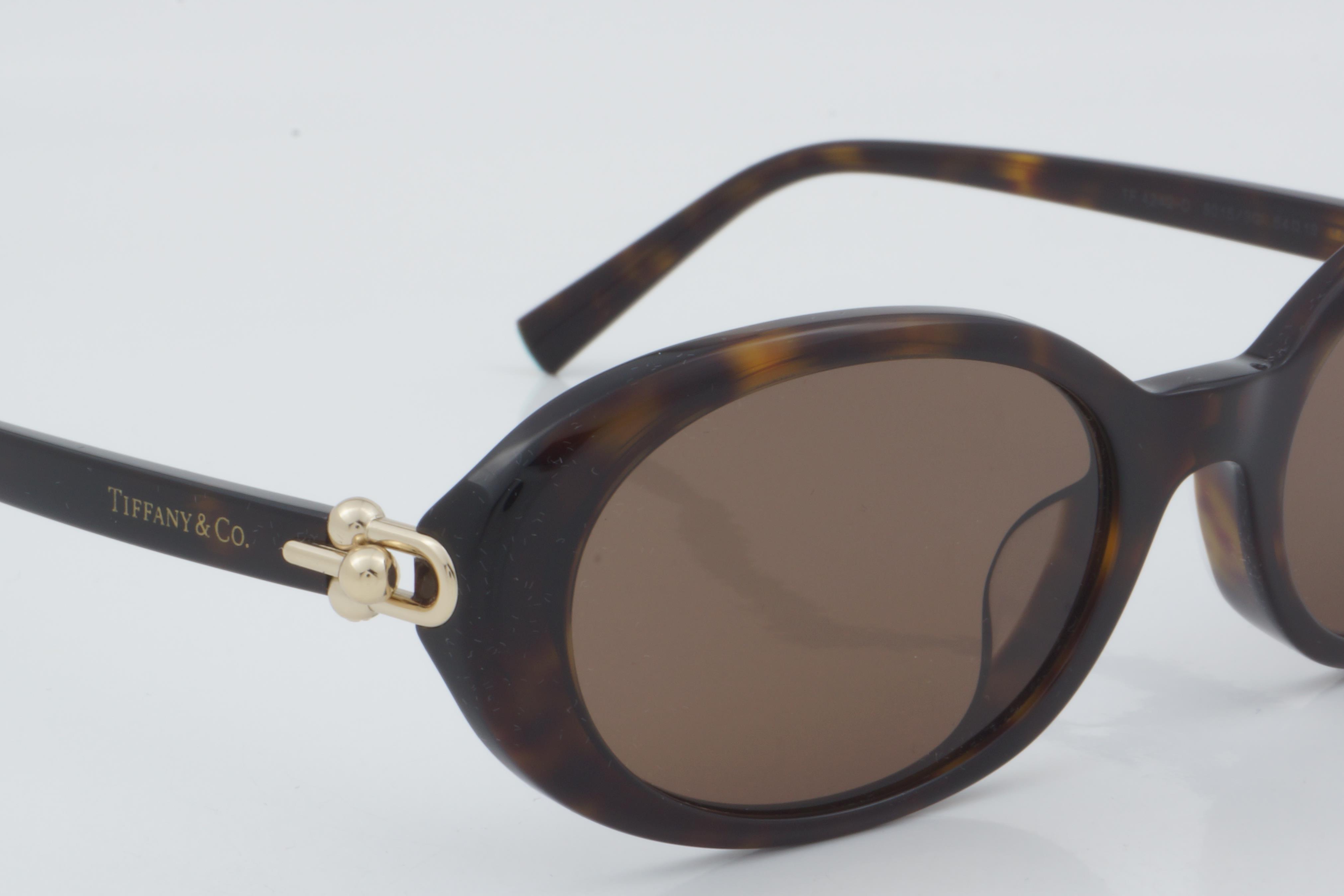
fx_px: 4144
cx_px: 661
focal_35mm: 111
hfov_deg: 18.4
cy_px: 506
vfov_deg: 12.3
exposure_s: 1/3
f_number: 32
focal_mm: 50
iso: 100
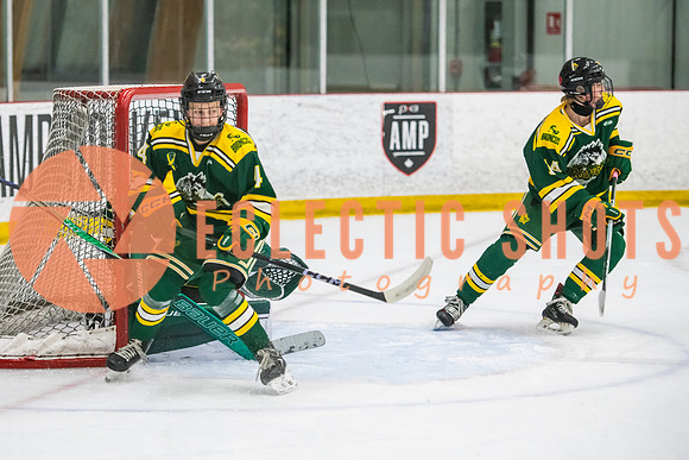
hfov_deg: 13.5
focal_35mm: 152
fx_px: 2906
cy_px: 218
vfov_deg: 9.0
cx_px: 243
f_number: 3.2
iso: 2500
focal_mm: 116
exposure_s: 1/640
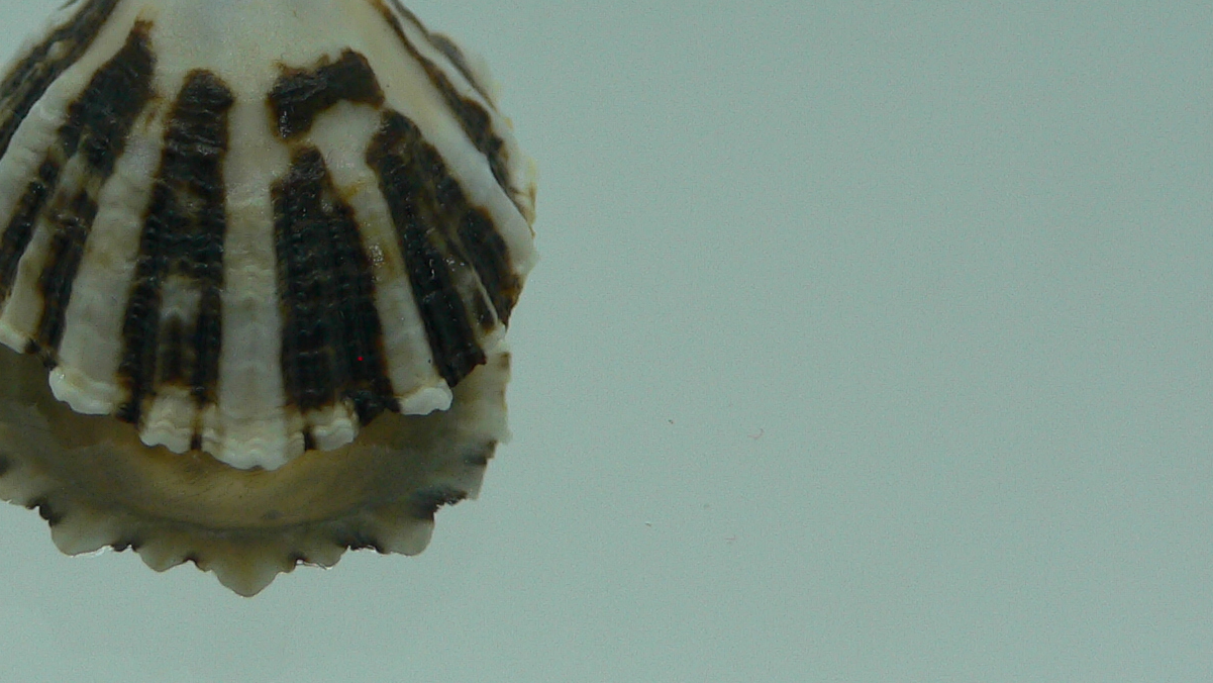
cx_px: 246
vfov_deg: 18.8
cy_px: 208
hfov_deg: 32.0
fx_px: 2059
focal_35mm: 64
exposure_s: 1/60
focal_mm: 4.6
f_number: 2.8
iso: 80
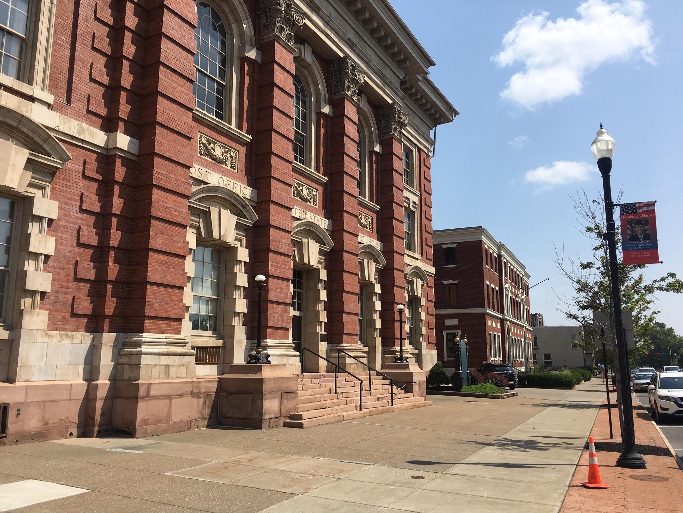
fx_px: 572
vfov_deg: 48.2
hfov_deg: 61.7
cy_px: 256
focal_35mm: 29
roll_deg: -0.3
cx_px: 342
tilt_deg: +10.7
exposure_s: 1/1972
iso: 25
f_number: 2.2
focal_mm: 4.15
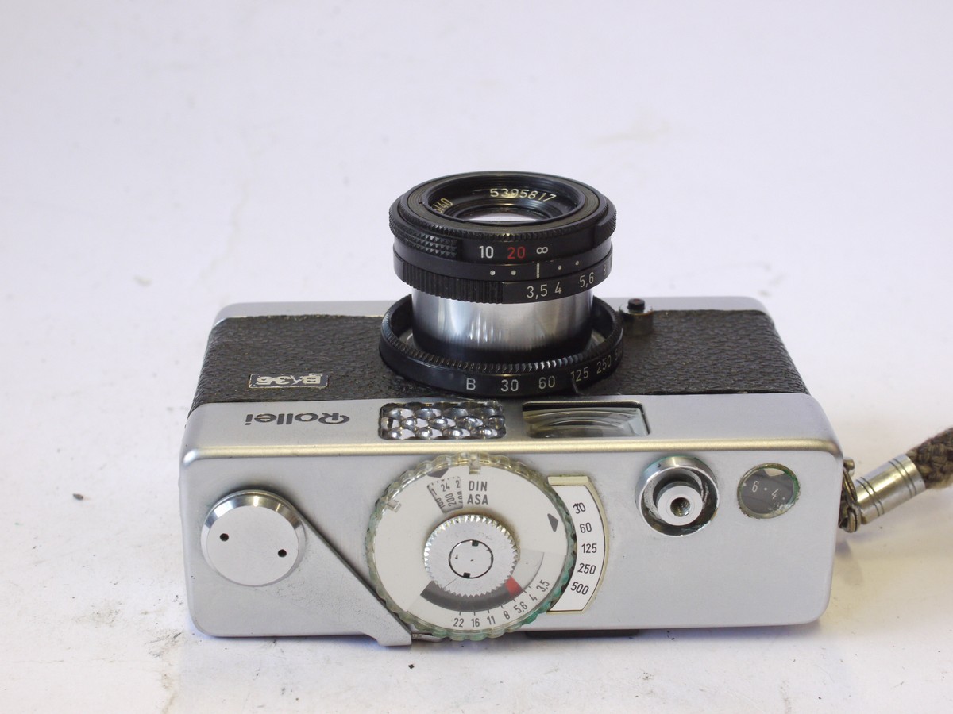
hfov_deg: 32.2
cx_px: 476
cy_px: 357
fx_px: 1652
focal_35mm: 60
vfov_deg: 24.4
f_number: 9
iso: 800
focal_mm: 30
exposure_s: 1/50
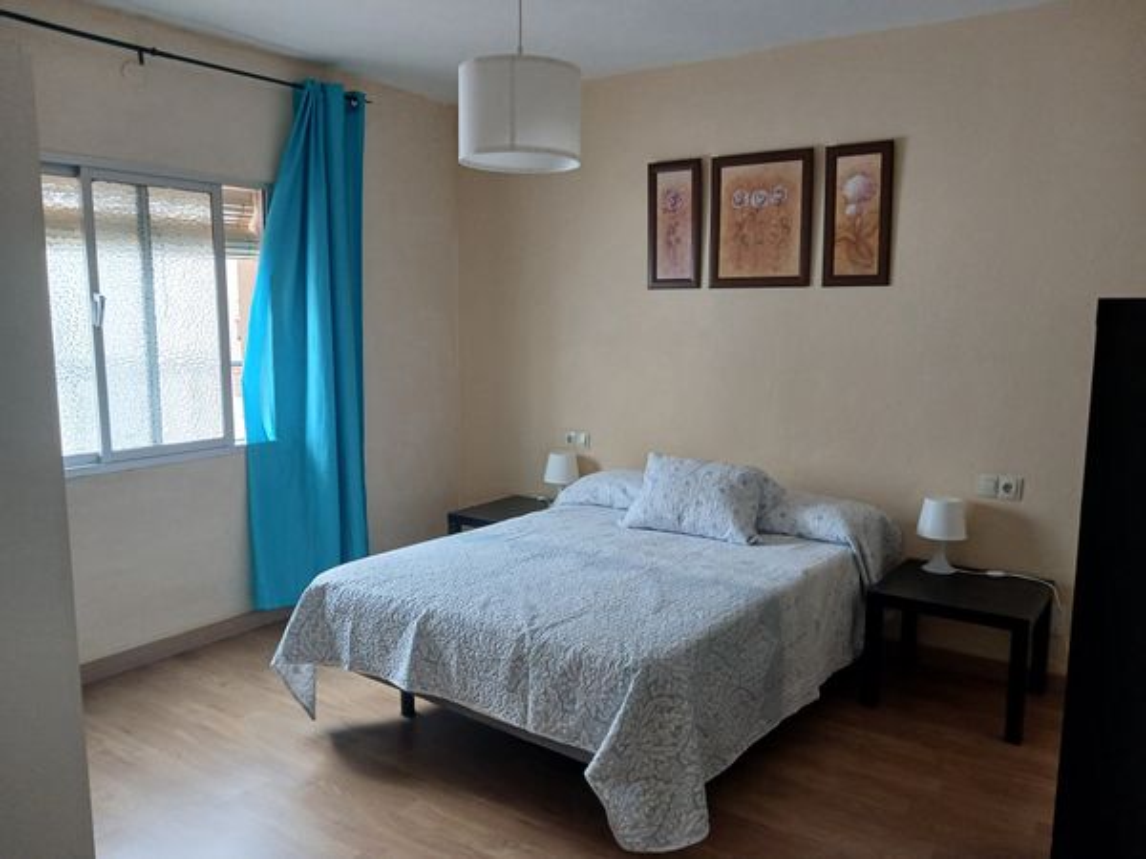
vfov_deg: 51.4
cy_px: 430
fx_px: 894
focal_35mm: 27
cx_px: 573
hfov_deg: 65.3
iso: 200
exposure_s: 1/50
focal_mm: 3.98
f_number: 1.8
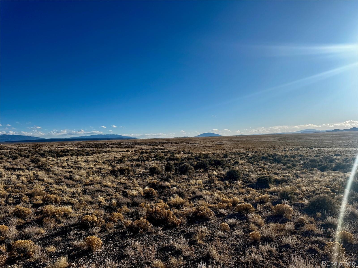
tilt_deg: +0.4
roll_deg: +2.6
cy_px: 134
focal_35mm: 24
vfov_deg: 56.8
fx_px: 248
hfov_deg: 71.6
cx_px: 179
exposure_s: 1/7937
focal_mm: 6.76
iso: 80
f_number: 1.78
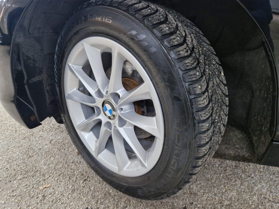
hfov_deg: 73.9
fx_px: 185
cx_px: 140
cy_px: 104
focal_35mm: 23
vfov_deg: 58.9
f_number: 1.8
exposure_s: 1/100
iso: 800
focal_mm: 5.4
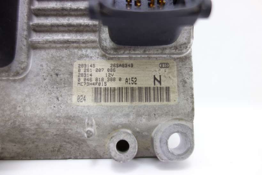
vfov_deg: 46.4
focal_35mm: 28
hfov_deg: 65.5
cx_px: 131
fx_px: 204
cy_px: 88
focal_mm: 10.4
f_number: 1.8
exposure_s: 1/60
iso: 125
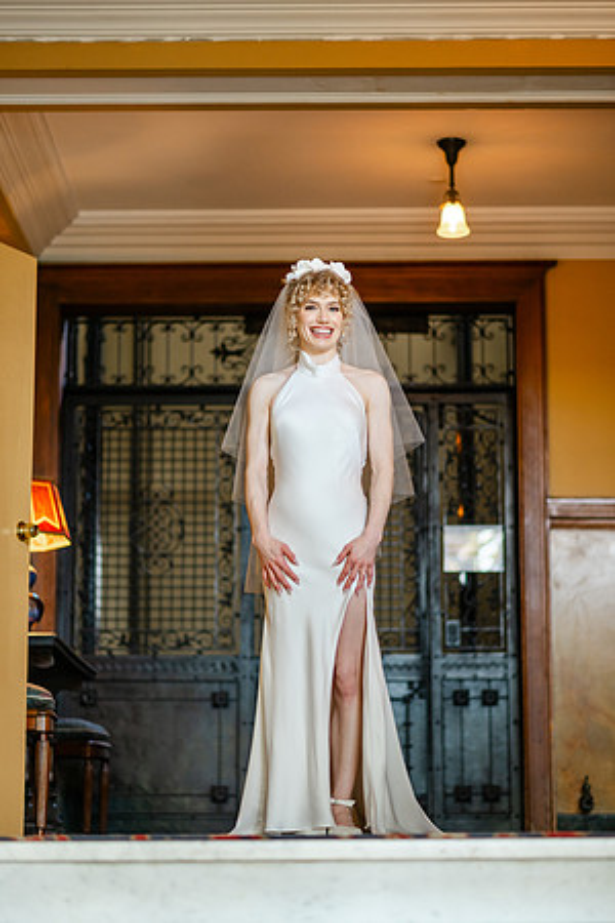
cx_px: 308
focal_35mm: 85
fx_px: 2178
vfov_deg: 23.9
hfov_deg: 16.1
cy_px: 462
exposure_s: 1/160
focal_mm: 85
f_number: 1.8
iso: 400
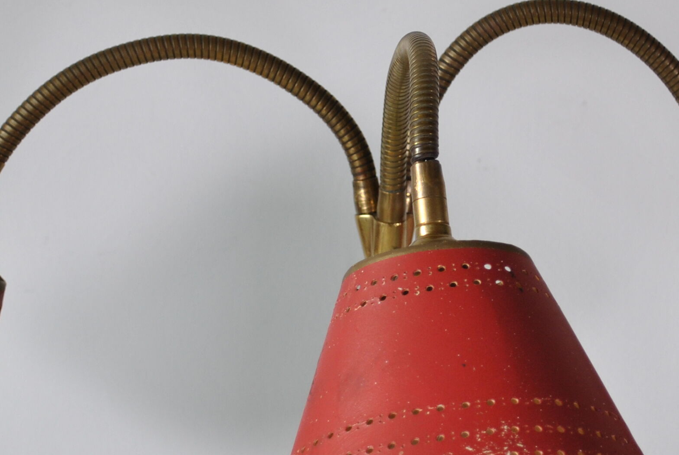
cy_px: 275
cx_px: 354
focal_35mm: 141
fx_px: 2663
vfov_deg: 9.8
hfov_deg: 14.5
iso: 200
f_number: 5
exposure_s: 1/125
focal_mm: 38
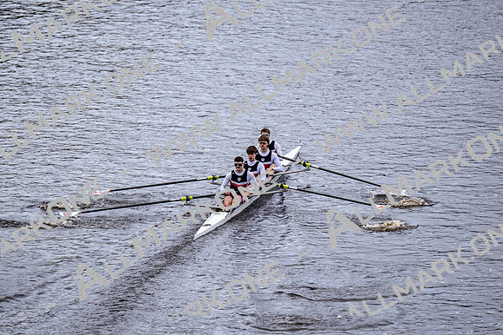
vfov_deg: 4.6
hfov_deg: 6.9
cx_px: 252
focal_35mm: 300
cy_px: 168
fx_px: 4189
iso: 400
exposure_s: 1/2000
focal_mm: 200
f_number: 2.8
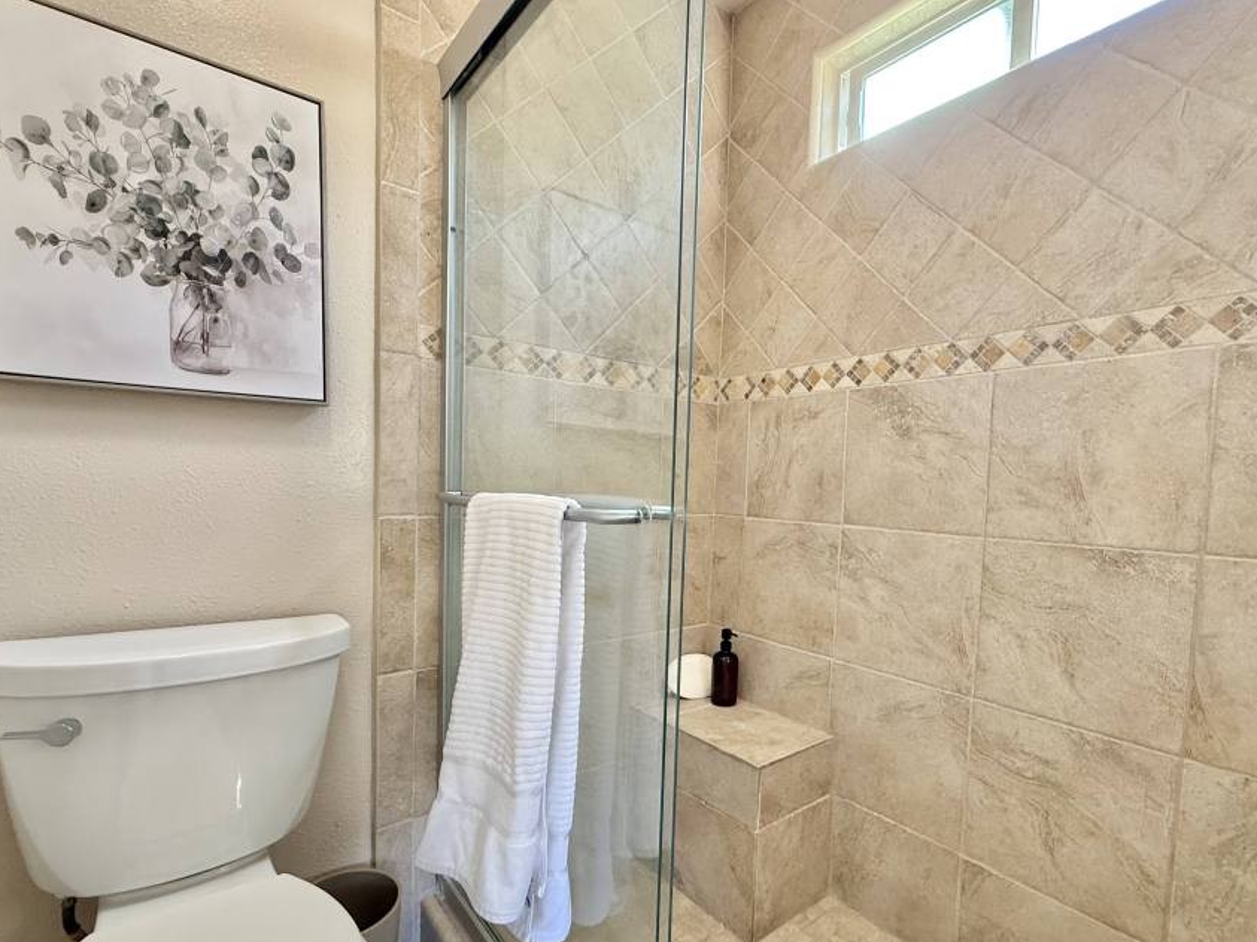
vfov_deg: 74.5
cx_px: 659
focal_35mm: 17
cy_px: 523
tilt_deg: -3.6
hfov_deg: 91.0
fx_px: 617
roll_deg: -1.9
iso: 200
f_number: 2.2
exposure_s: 1/60
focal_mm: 2.22
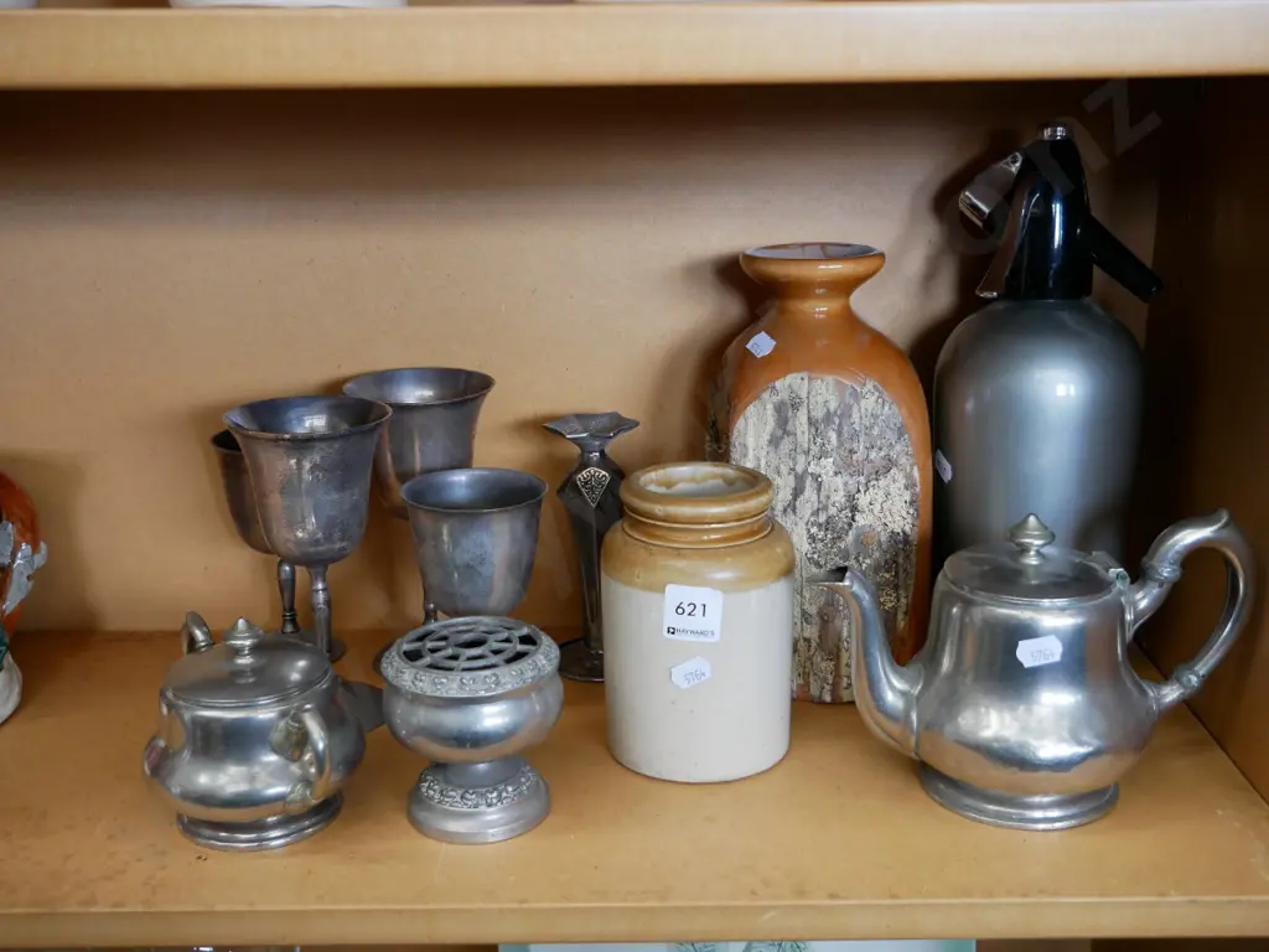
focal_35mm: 36
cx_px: 634
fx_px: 1320
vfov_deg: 39.7
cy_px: 476
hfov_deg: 51.4
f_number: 3.9
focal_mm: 18
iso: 1250
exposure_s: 1/60
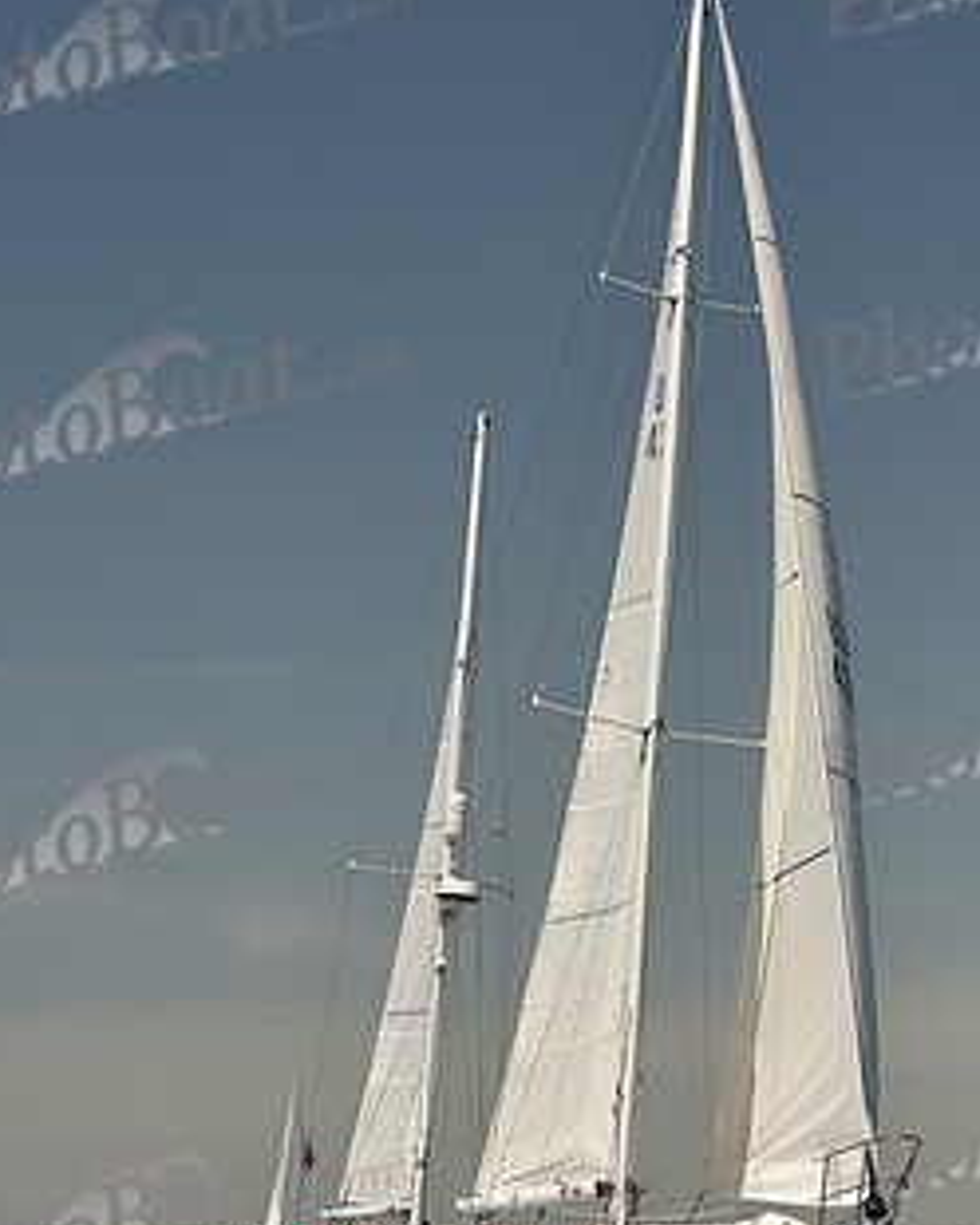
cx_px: 614
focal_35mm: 123
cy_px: 565
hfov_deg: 12.5
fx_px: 4459
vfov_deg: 15.6
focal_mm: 70
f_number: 7.1
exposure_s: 1/800
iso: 250
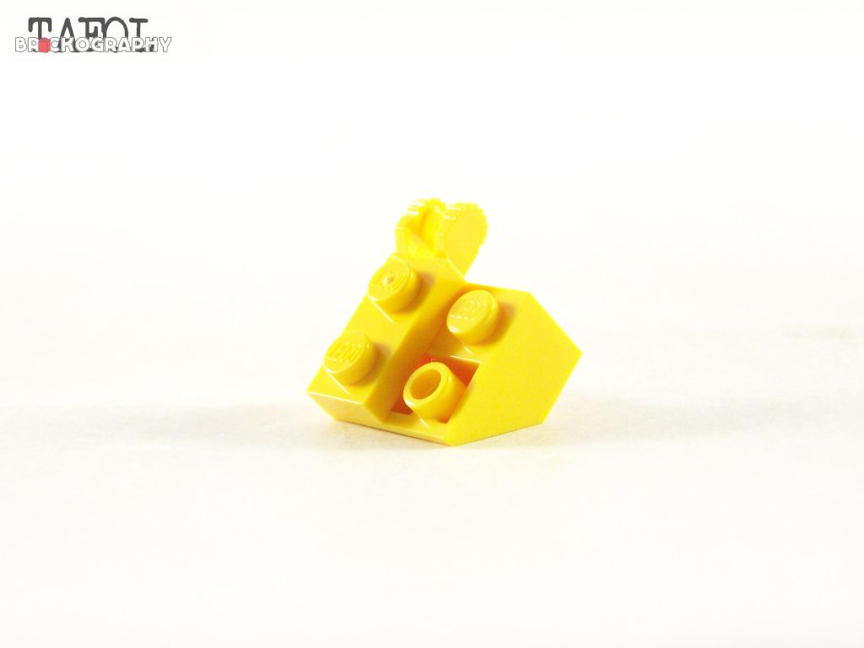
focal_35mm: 82
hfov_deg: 23.8
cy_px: 324
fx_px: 2047
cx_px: 432
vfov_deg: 18.0
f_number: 3.2
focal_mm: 13.7
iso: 400
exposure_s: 1/60
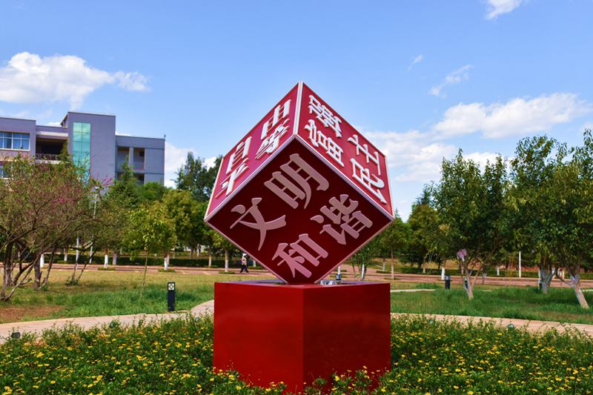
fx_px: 667
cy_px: 198
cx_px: 296
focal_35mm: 40
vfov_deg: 33.0
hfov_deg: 47.9
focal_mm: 27
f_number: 9
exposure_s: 1/320
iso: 200
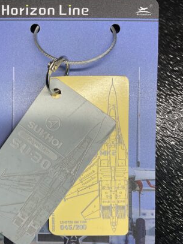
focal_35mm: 38
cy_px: 145
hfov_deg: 37.5
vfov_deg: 48.7
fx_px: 268
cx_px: 68
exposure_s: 1/100
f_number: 1.8
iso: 50
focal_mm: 3
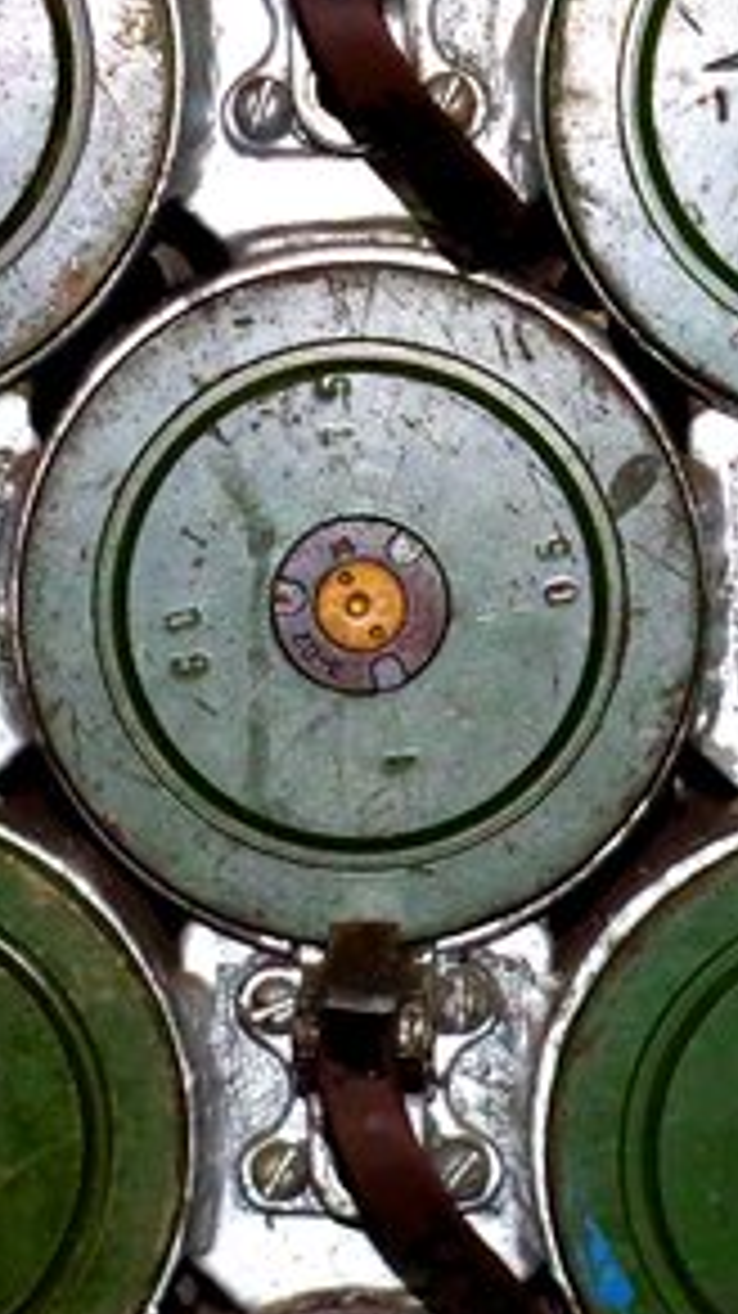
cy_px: 515
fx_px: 7488
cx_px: 549
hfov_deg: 5.6
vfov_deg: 10.0
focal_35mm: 215
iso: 3200
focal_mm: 50
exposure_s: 1/80
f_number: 8
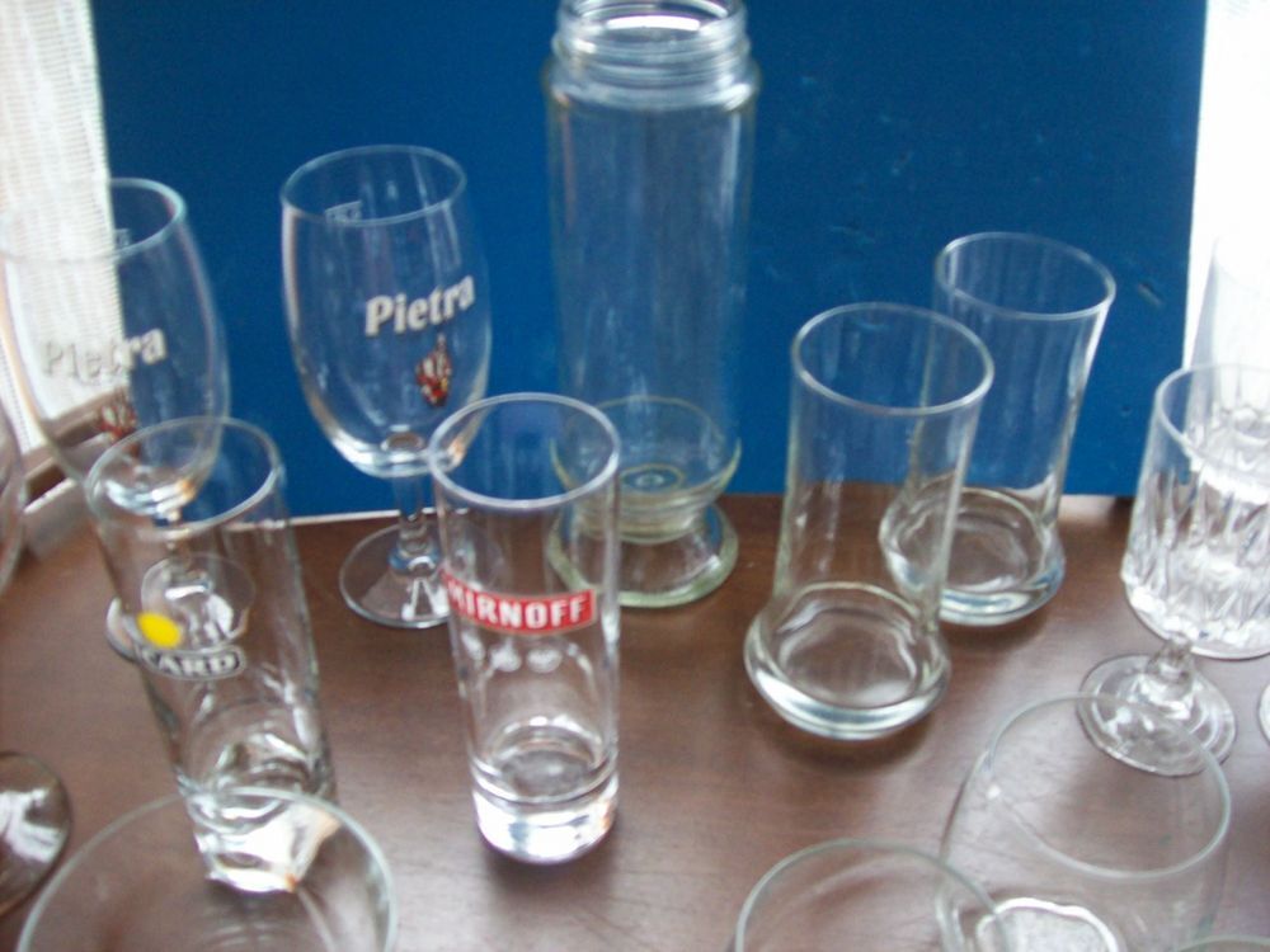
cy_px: 476
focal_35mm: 36
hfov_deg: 51.4
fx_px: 1321
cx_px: 635
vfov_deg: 39.7
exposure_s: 1/37.4
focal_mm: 6
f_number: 2.7
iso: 160
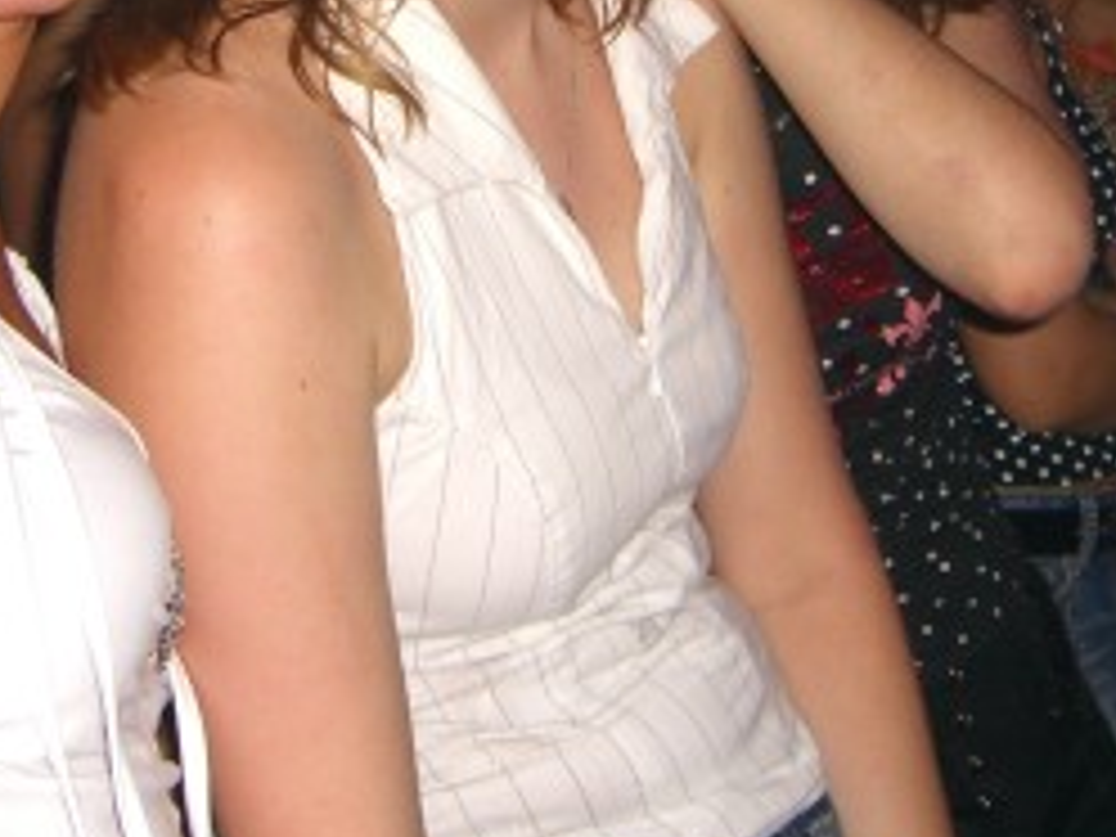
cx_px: 526
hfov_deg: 21.3
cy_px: -104
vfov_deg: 15.6
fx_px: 2966
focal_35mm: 92
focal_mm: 7.9
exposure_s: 1/60
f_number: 2.8
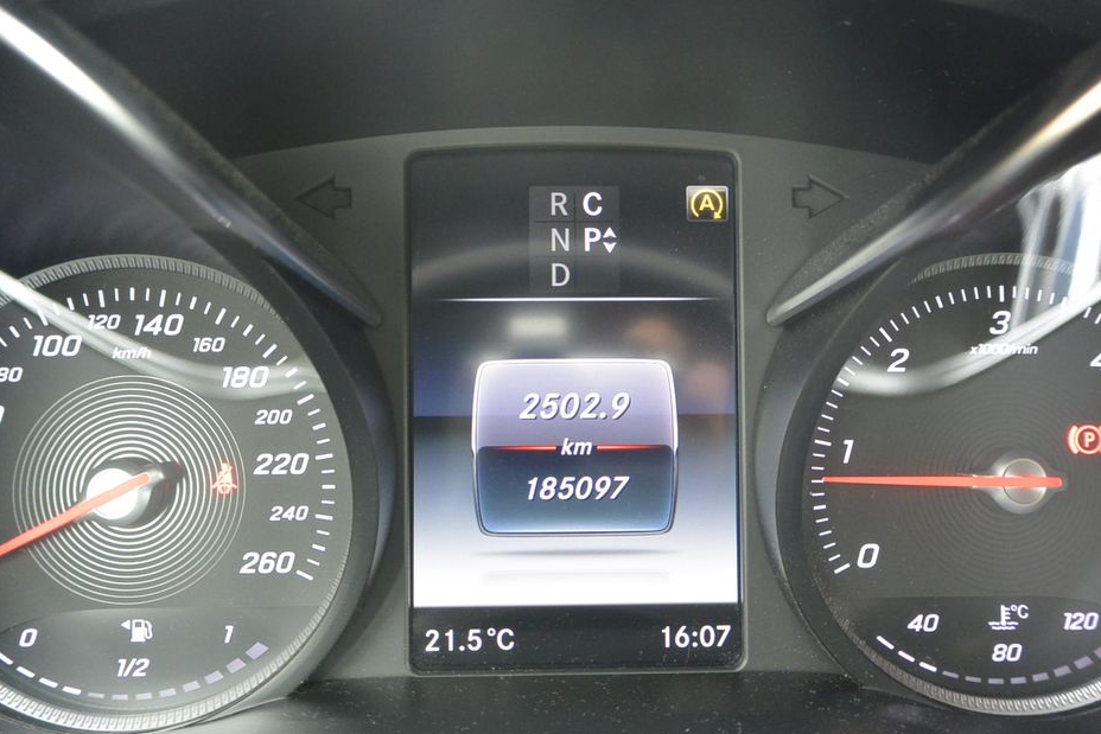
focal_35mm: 32
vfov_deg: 41.1
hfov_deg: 58.7
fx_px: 979
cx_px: 584
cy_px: 376
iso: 800
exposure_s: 1/50
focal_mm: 11
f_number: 3.5
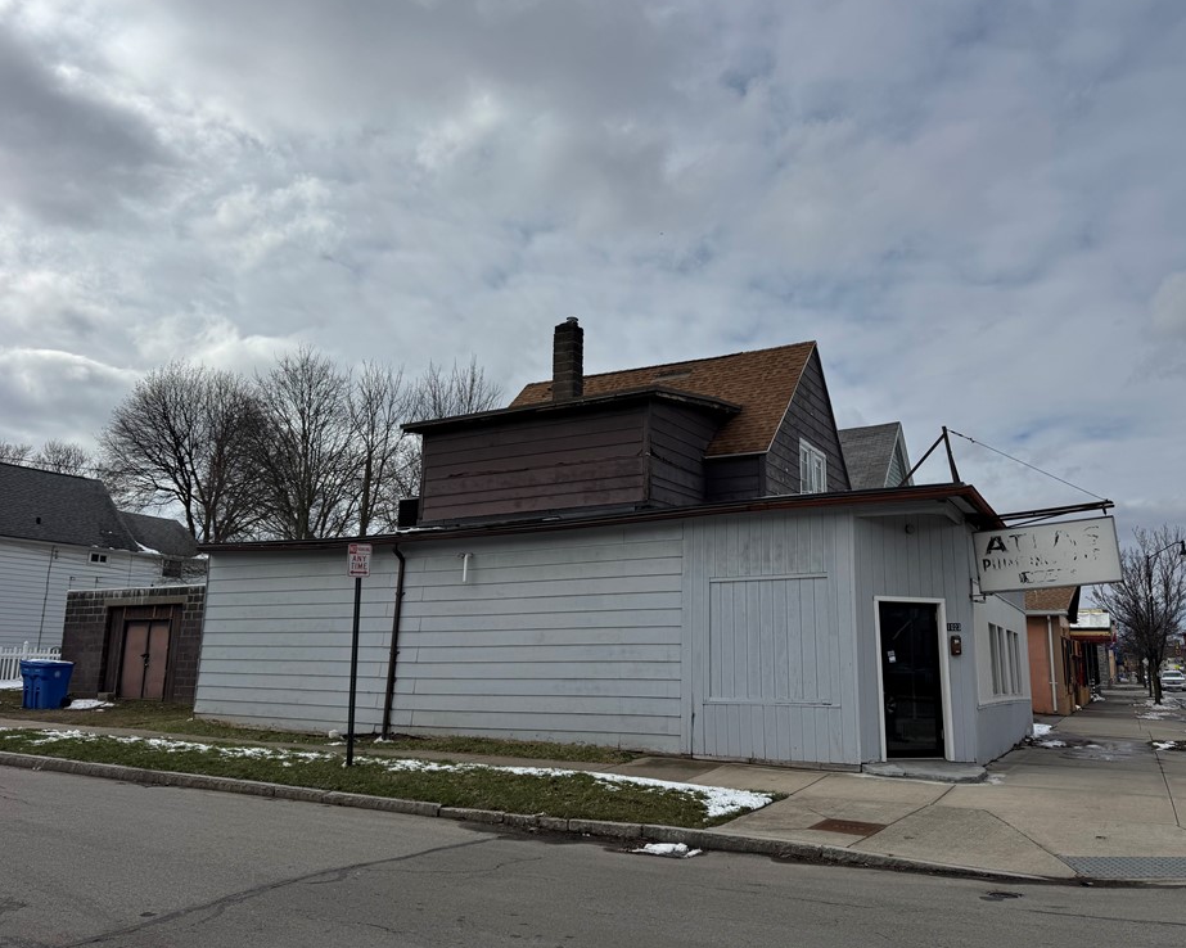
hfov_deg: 66.0
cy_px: 478
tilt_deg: +11.0
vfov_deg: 54.9
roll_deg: -0.2
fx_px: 912
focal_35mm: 26
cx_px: 617
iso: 80
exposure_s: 1/12346
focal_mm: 6.76
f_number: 1.78
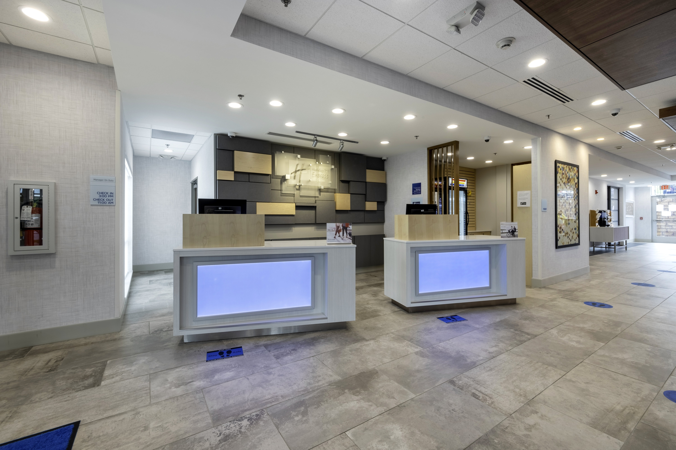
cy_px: 225
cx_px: 338
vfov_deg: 77.3
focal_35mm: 15
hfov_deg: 100.4
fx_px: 282
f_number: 11
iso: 200
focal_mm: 10.1
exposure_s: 1/12
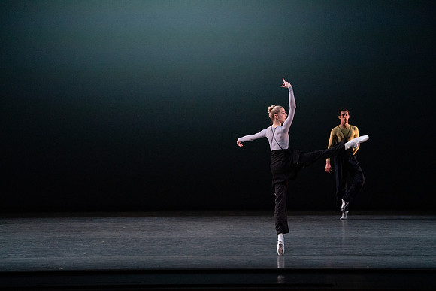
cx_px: 218
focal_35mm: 156
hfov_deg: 13.2
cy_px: 146
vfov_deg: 8.8
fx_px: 1890
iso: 12800
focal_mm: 156
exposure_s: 1/500
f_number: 8
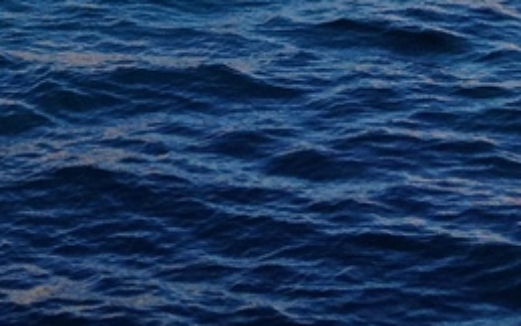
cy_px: -515
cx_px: -358
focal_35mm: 172
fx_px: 2443
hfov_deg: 11.5
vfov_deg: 7.1
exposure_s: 1/1534
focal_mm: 4.28
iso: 64
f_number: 2.4
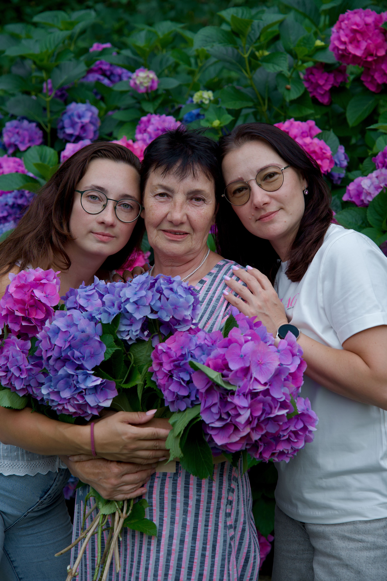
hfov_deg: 18.2
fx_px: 1209
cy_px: 290
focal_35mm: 75
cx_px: 194
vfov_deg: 27.0
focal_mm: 75
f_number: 5
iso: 200
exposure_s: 1/320
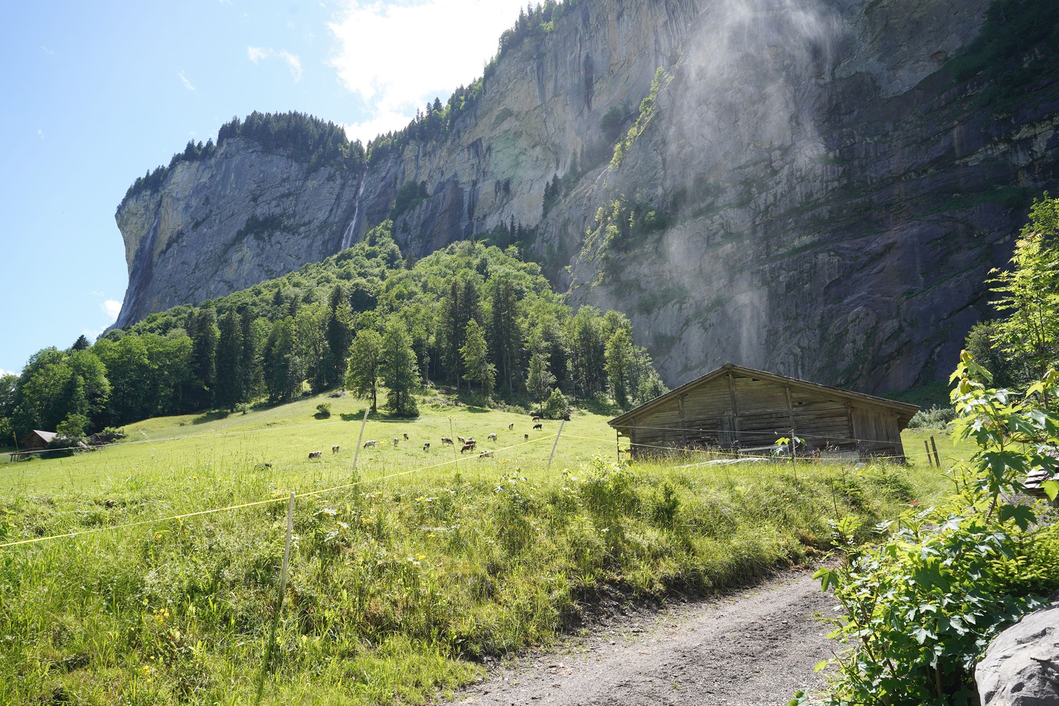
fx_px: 706
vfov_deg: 53.1
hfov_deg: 73.7
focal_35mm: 24
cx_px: 530
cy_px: 353
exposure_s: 1/100
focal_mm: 24
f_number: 9
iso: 100
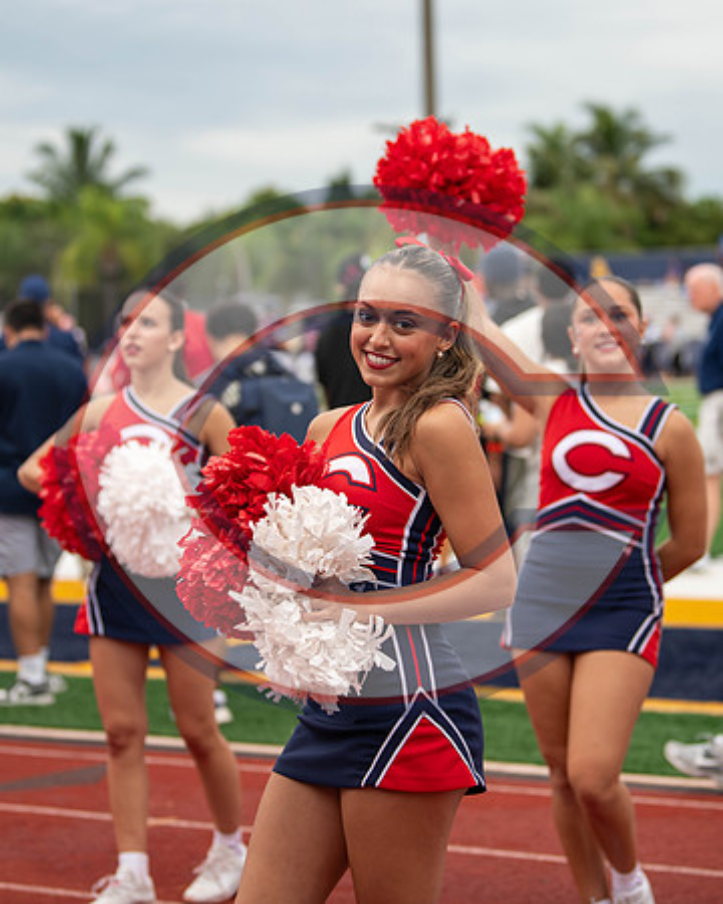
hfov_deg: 13.8
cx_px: 361
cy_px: 405
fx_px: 2992
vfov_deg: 17.2
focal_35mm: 112
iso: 640
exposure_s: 1/1000
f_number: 2.8
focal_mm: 72
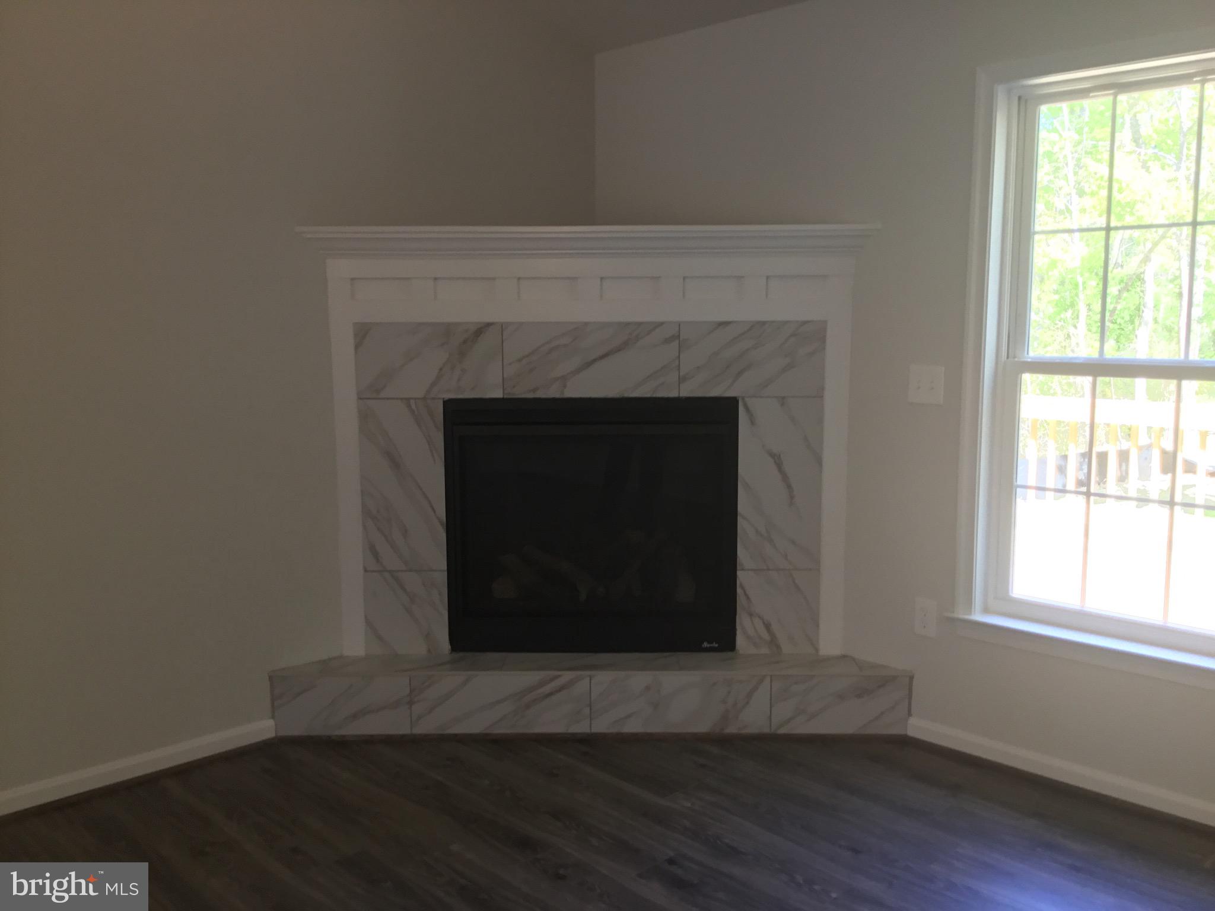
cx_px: 608
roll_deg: +1.9
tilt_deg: -4.6
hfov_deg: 58.4
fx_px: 1088
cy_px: 456
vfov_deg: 45.4
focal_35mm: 31
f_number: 2.4
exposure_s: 1/30
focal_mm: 3.3
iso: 40
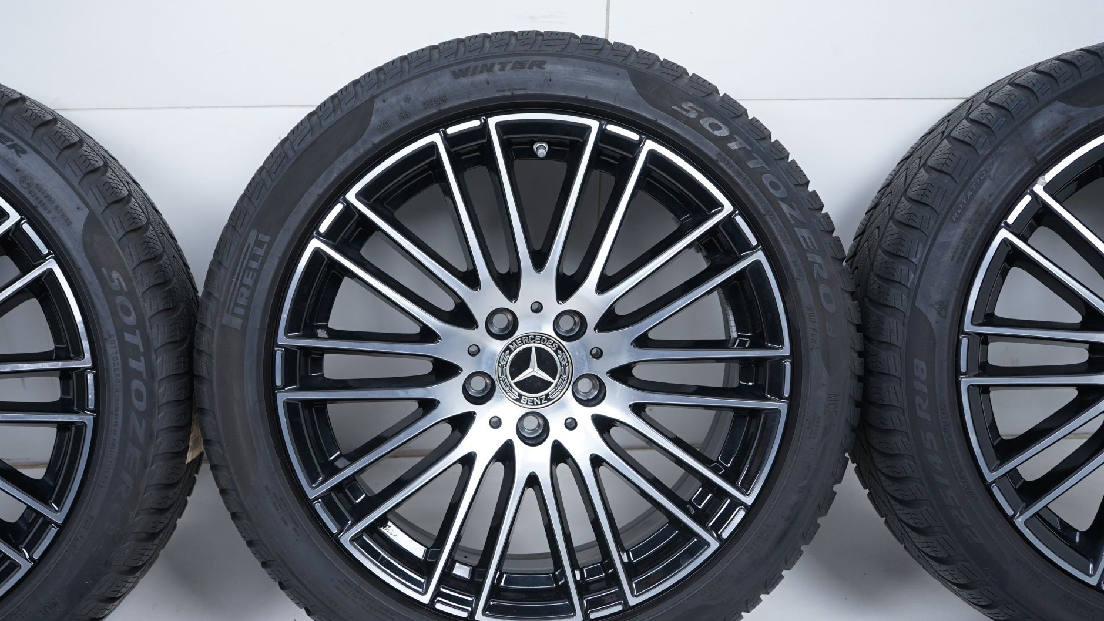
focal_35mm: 46
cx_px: 542
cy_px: 348
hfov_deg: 44.6
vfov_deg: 26.0
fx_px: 1347
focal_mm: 43
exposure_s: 1/125
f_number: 7.1
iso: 250
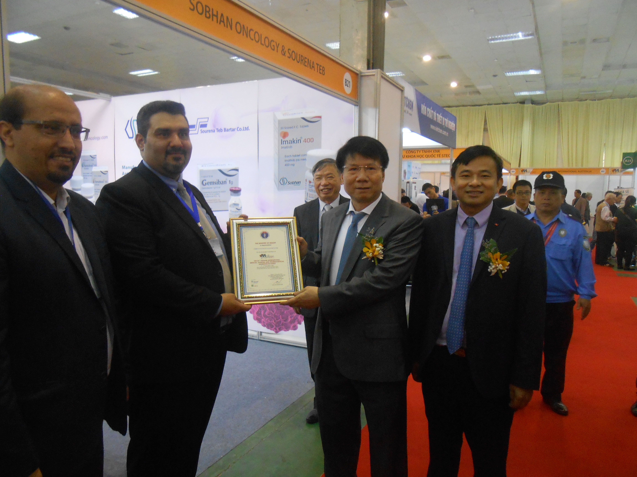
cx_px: 318
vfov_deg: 53.1
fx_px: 478
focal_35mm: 26
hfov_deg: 67.3
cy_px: 238
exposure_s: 1/30
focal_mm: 4.6
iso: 400
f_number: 3.5
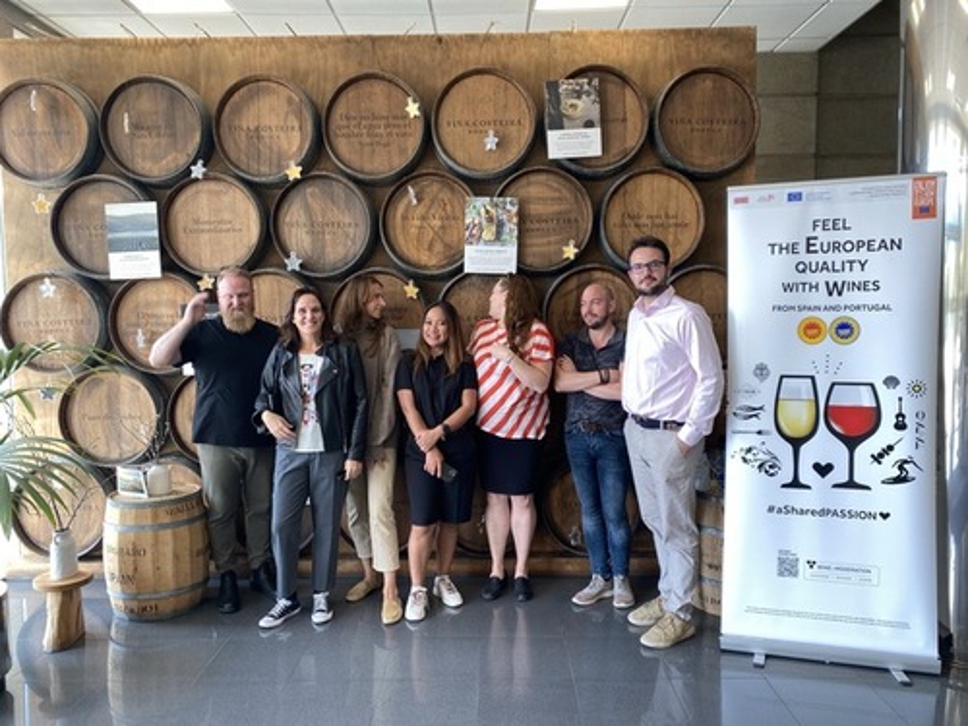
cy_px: 363
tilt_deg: -4.1
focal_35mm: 26
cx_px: 484
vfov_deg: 53.1
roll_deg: -0.1
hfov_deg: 67.3
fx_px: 727
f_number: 1.8
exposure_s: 1/100
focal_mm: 4.25
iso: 50
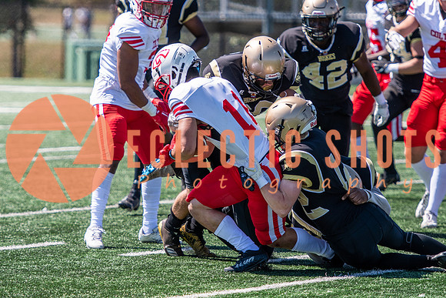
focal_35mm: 358
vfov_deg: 3.8
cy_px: 111
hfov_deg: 5.7
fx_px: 4442
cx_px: 185
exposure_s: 1/2000
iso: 160
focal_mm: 170
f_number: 2.8
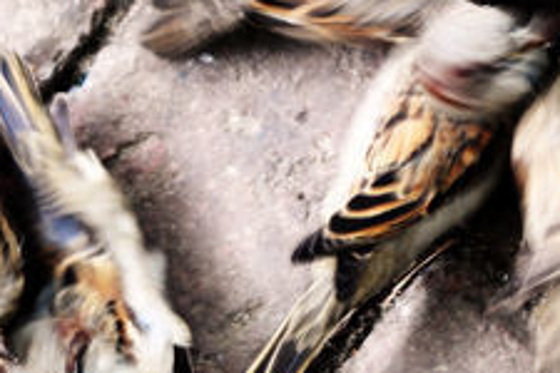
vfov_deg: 4.6
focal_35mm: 300
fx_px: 4666
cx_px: 356
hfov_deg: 6.9
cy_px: -40
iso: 200
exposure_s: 1/30
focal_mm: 50
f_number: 2
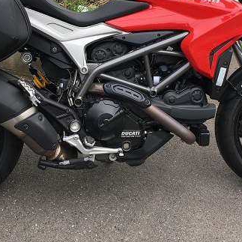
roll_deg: -1.3
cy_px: 47
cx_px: 105
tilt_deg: -14.8
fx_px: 443
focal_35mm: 56
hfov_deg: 30.5
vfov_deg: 29.8
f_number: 2.2
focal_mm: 4.15
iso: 25
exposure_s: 1/251
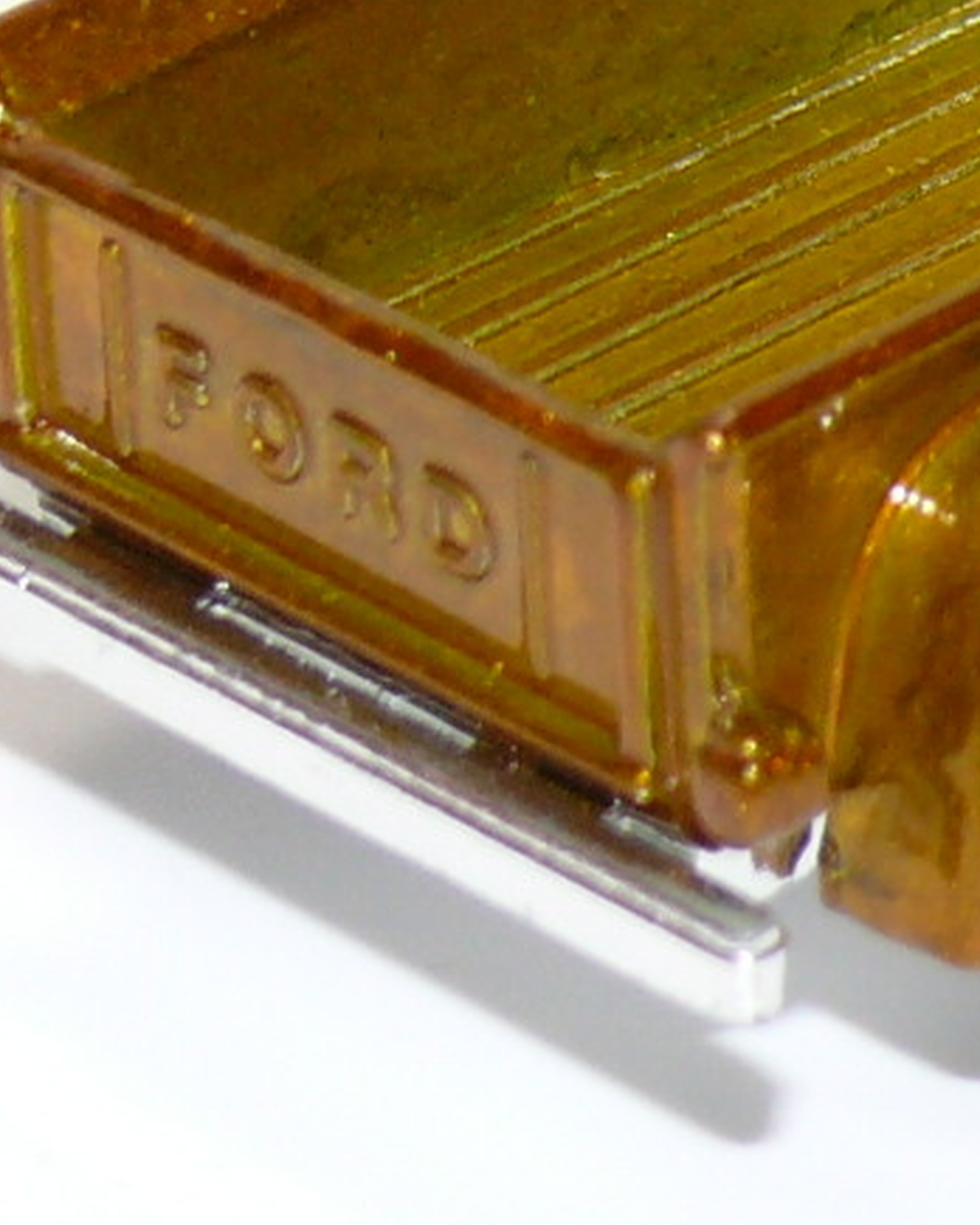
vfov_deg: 5.8
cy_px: -197
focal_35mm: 334
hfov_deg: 4.6
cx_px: 1673
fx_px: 12109
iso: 100
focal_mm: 12.8
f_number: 4
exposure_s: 1/30
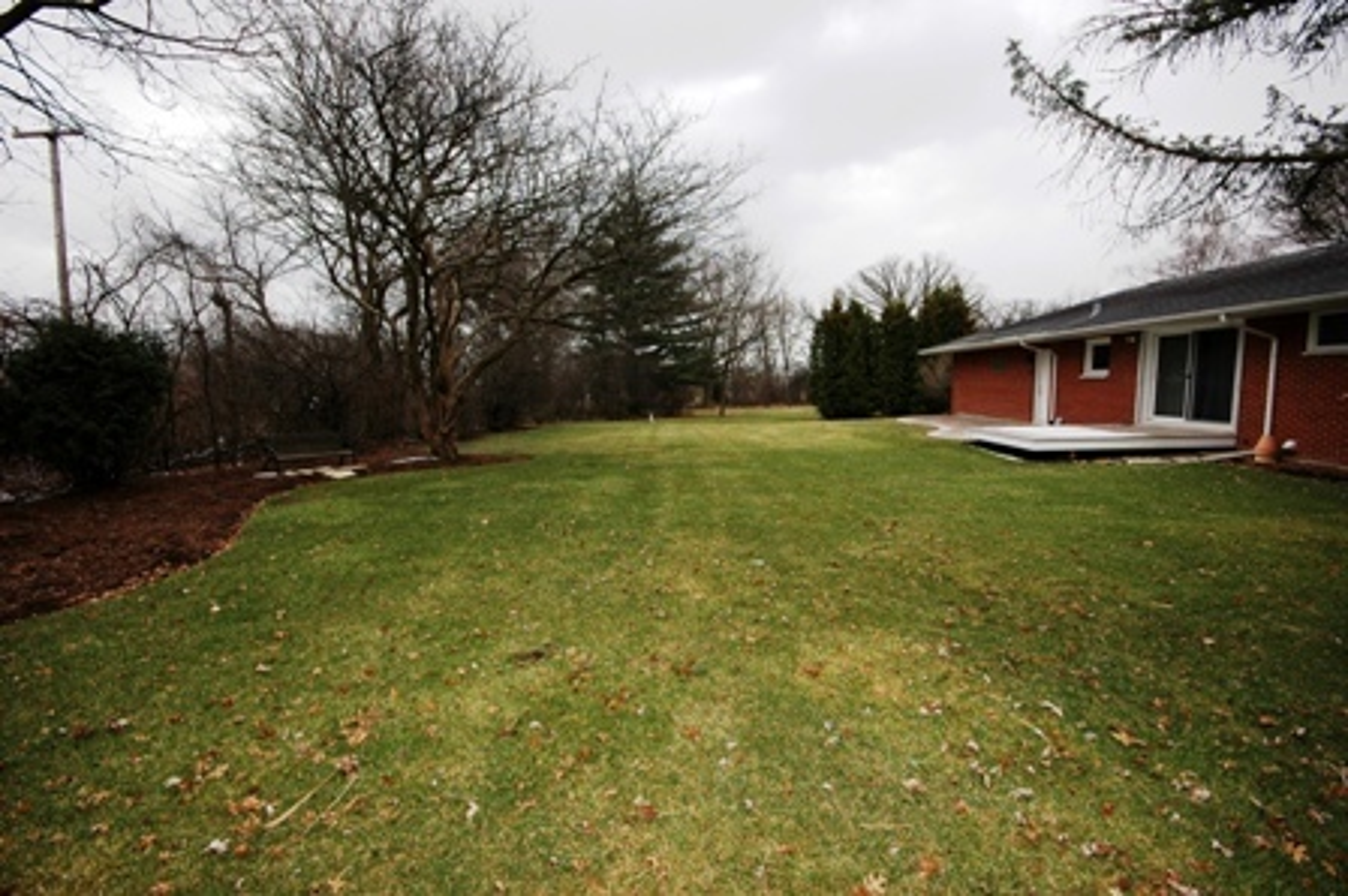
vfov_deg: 77.2
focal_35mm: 15
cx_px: 674
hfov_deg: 100.4
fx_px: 561
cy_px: 448
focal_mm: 10
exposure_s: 1/250
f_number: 8
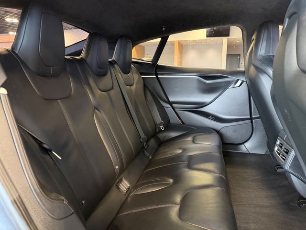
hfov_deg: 71.6
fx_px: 212
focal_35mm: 24
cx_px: 153
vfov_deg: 56.8
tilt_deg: -11.9
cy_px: 115
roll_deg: +0.5
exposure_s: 1/40
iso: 1000
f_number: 1.78
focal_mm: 6.76
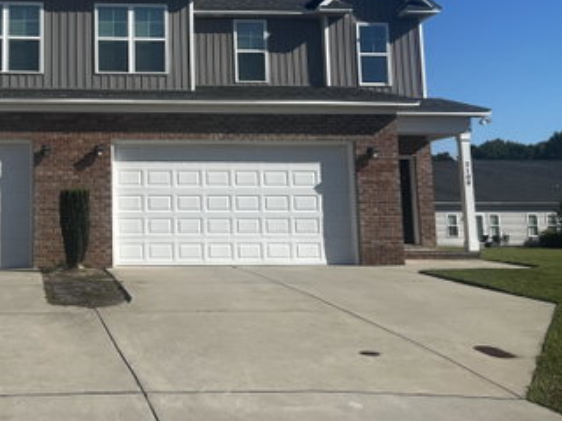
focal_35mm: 52
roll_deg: +0.9
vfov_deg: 27.6
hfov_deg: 35.4
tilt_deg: +9.0
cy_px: 100
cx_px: 97
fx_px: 844
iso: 50
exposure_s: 1/6211
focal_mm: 5.7
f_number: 1.5
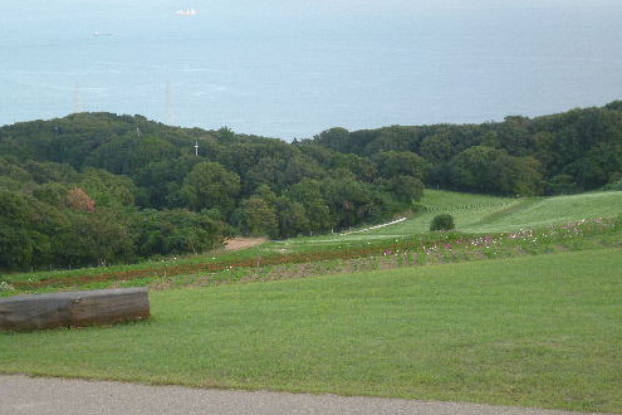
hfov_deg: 24.2
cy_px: 198
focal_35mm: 84
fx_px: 1451
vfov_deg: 16.3
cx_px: 313
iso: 320
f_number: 4.6
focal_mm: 14.3
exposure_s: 1/200
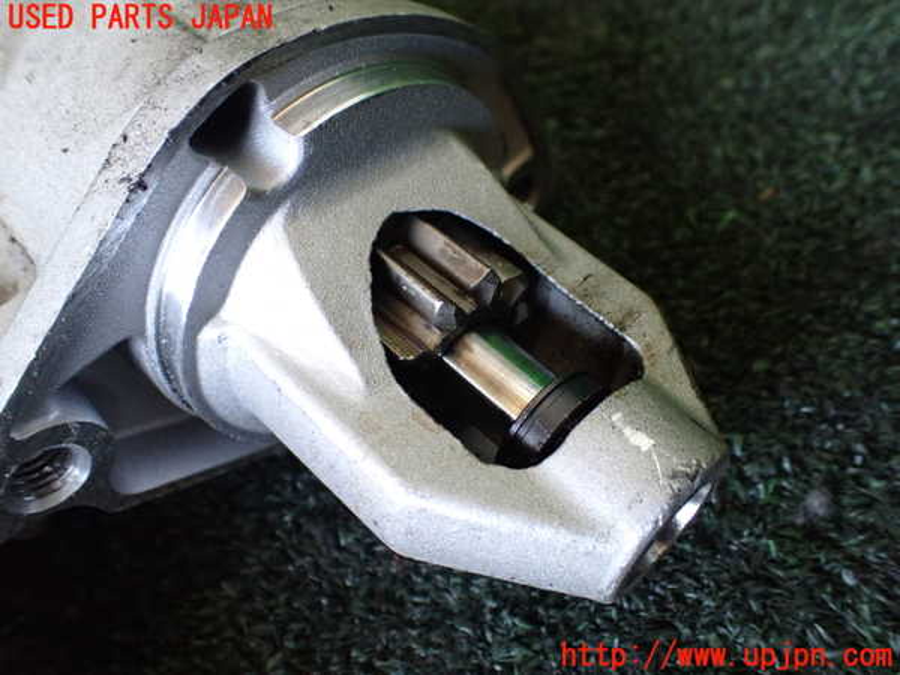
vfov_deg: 46.8
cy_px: 338
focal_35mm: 30
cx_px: 450
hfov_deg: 60.0
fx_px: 780
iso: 800
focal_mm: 5.4
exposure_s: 1/125
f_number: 2.3
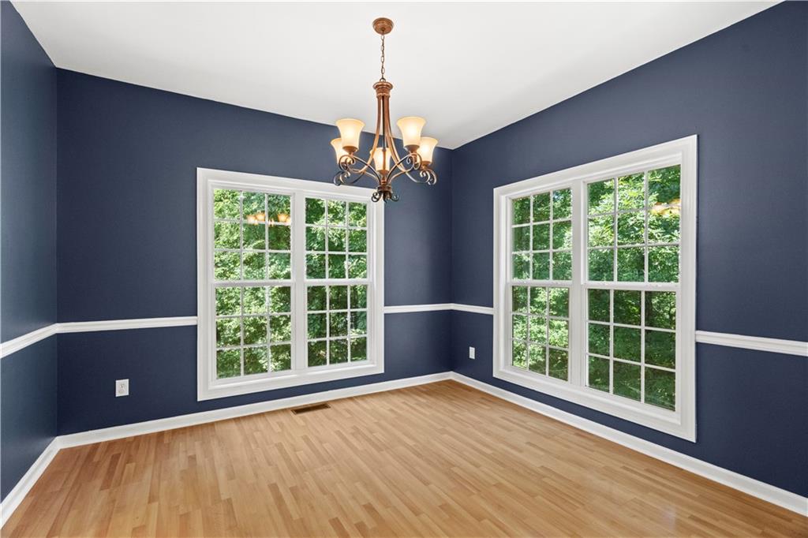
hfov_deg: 96.8
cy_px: 269
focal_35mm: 16
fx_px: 359
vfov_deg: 73.7
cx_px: 404
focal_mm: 16
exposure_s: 1/5
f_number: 8
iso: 1600
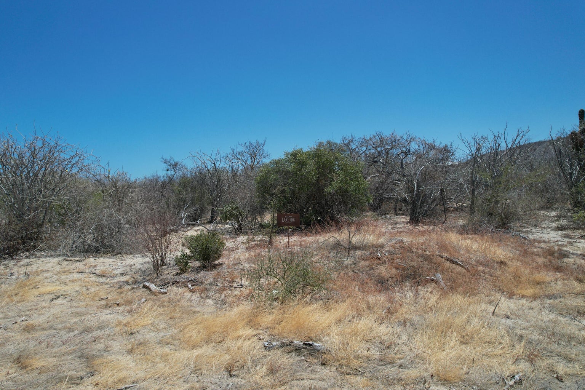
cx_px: 292
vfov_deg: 57.2
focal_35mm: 22
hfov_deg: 78.6
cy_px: 195
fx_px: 357
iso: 100
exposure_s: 1/3000
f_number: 2.8
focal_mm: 8.38
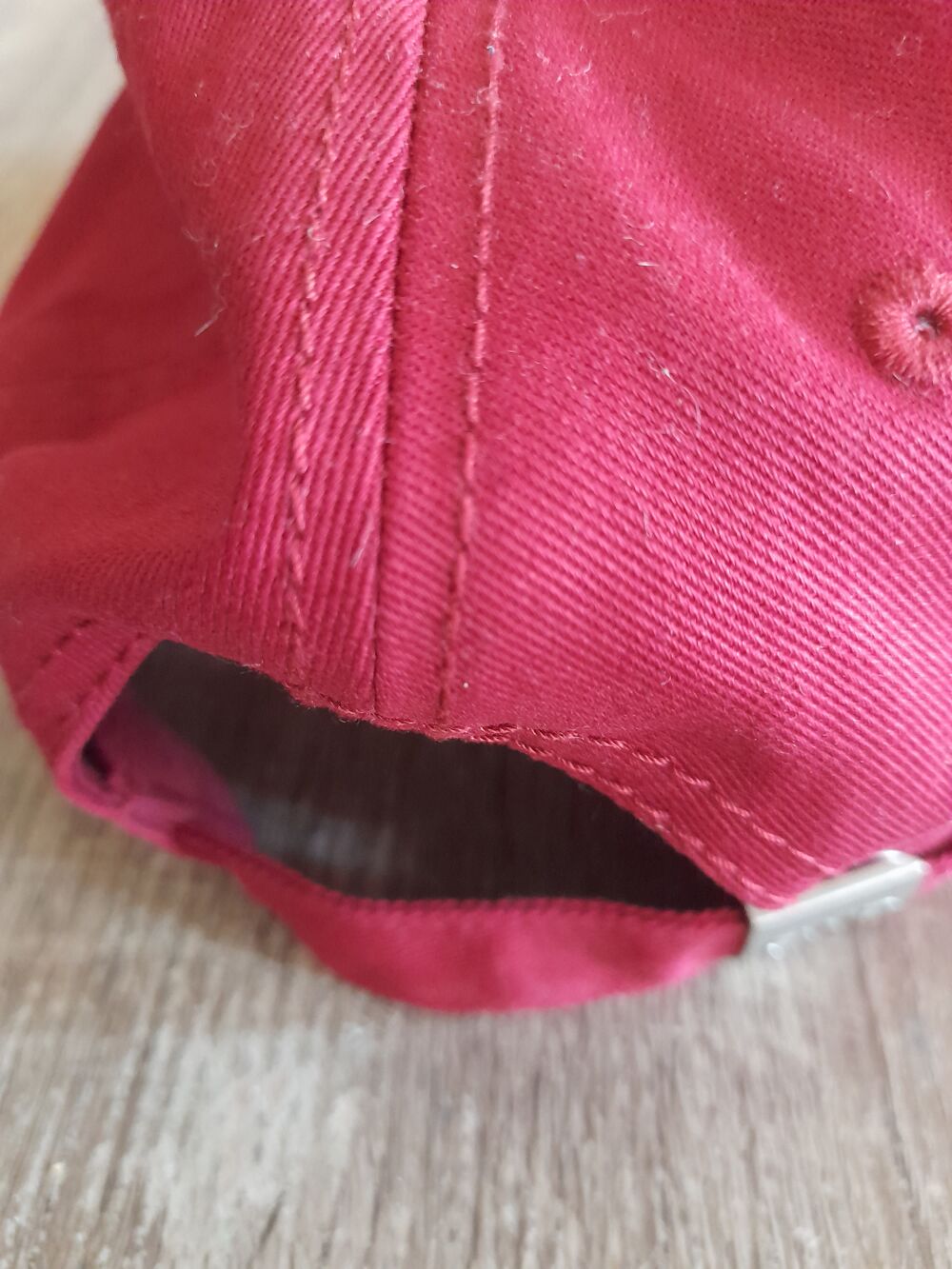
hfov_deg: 54.9
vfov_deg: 69.4
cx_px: 476
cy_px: 634
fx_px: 917
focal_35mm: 25
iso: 640
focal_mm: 4.6
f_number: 2
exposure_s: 1/25
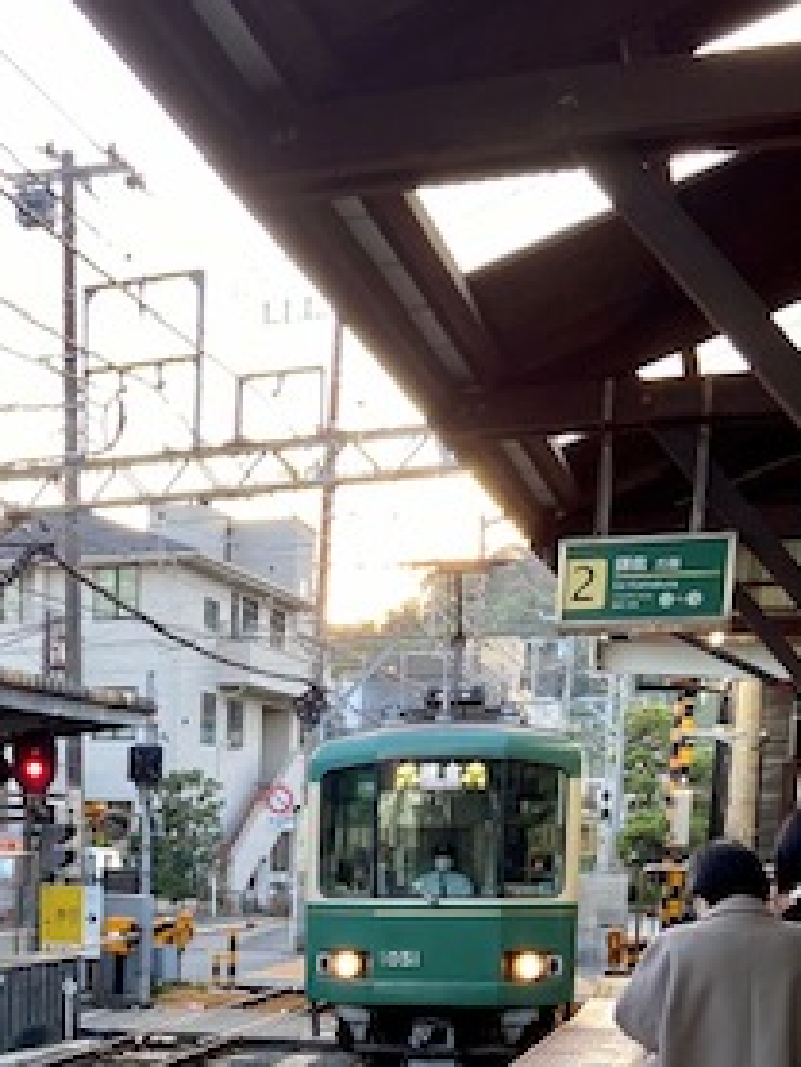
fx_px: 1850
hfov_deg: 23.5
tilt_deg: -7.0
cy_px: 1094
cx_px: 23
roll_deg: -1.0
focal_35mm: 60
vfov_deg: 29.8
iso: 40
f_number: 1.8
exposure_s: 1/100
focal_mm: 4.25
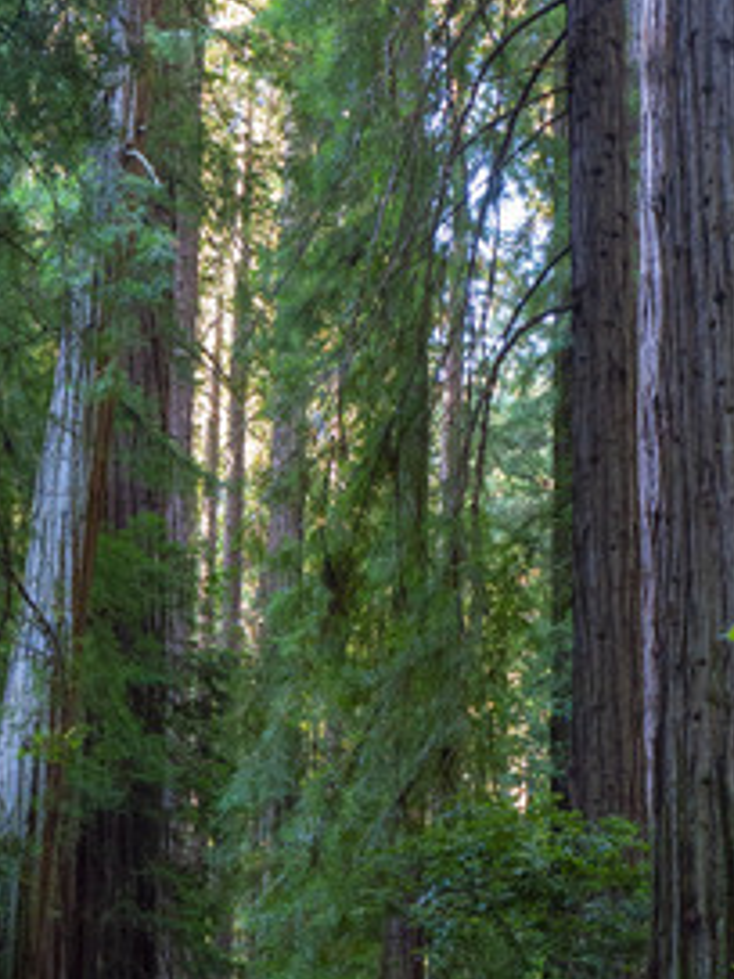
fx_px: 2488
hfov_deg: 16.8
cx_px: 266
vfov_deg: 22.0
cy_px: 774
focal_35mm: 88
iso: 800
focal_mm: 23
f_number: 5.6
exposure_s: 1/13
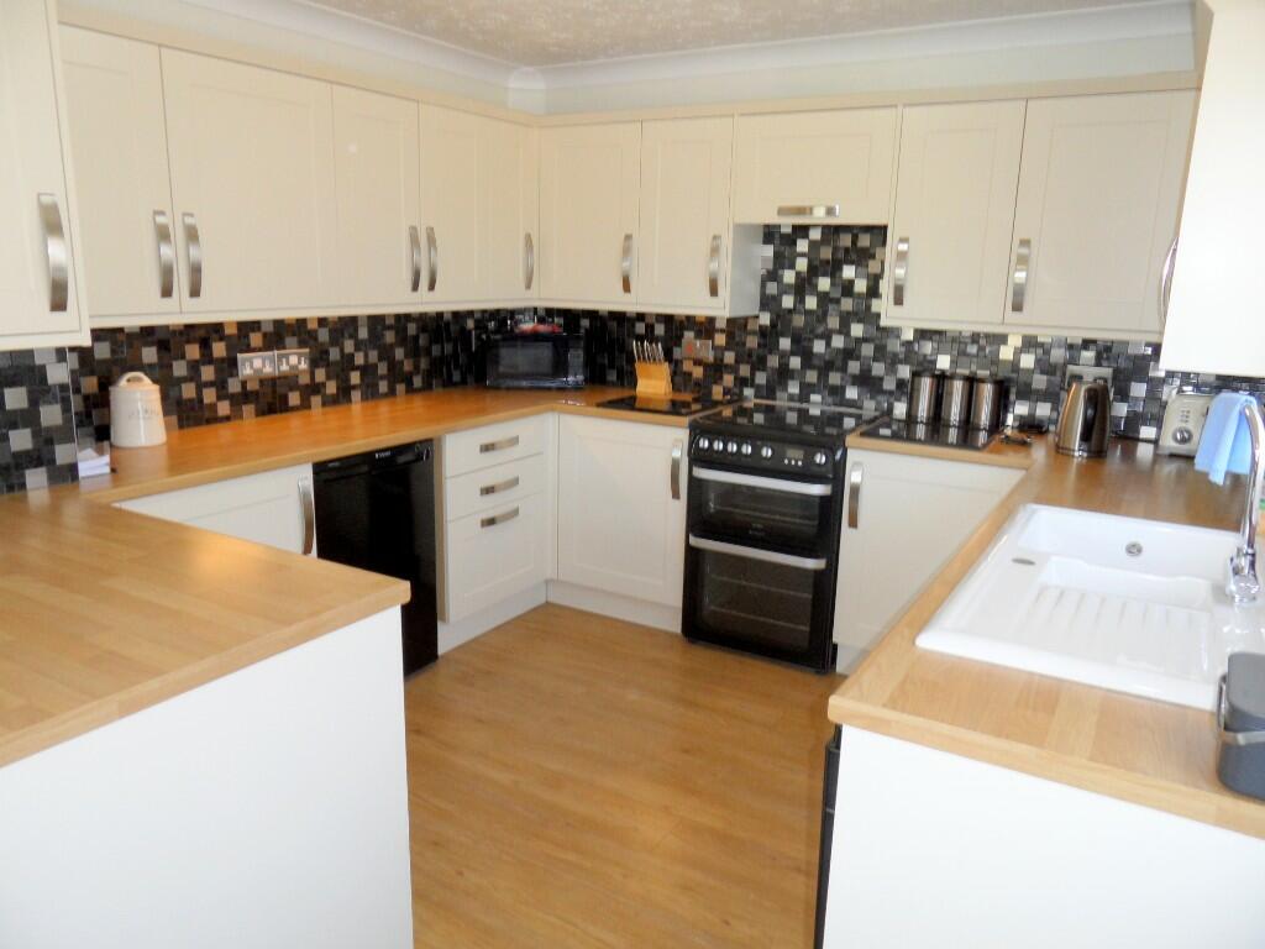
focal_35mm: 24
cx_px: 632
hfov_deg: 71.6
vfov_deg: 56.8
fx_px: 877
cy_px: 474
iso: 100
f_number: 3.2
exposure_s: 1/45
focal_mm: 3.9
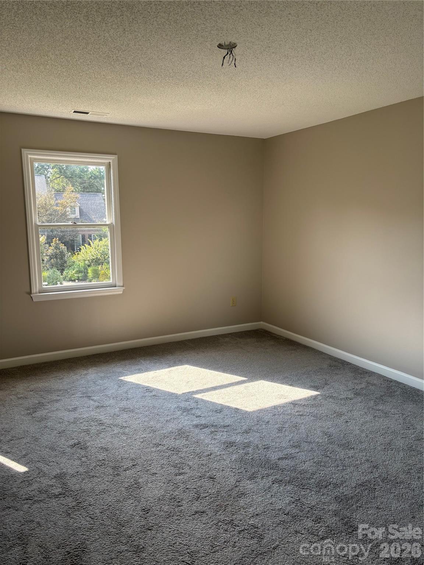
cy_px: 282
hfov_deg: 53.1
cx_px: 212
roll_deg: -0.7
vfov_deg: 67.3
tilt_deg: -6.4
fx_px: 425
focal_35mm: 26
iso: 50
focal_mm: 5.96
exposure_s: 1/229
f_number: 1.6
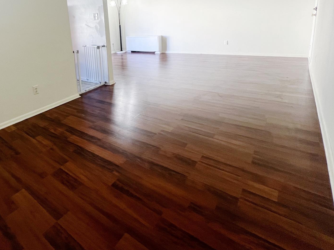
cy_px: 69
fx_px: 183
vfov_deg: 65.4
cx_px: 108
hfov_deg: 81.5
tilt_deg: -13.2
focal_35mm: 19
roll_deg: +3.0
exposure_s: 1/120
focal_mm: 1.57
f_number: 1.8
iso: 200
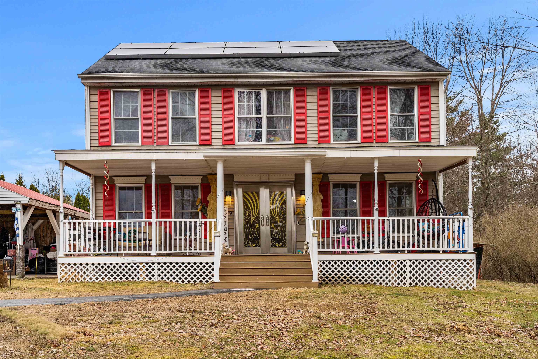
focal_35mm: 30
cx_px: 269
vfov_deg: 43.6
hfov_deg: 61.9
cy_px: 180
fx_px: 448
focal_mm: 30
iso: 400
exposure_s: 1/125
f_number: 8
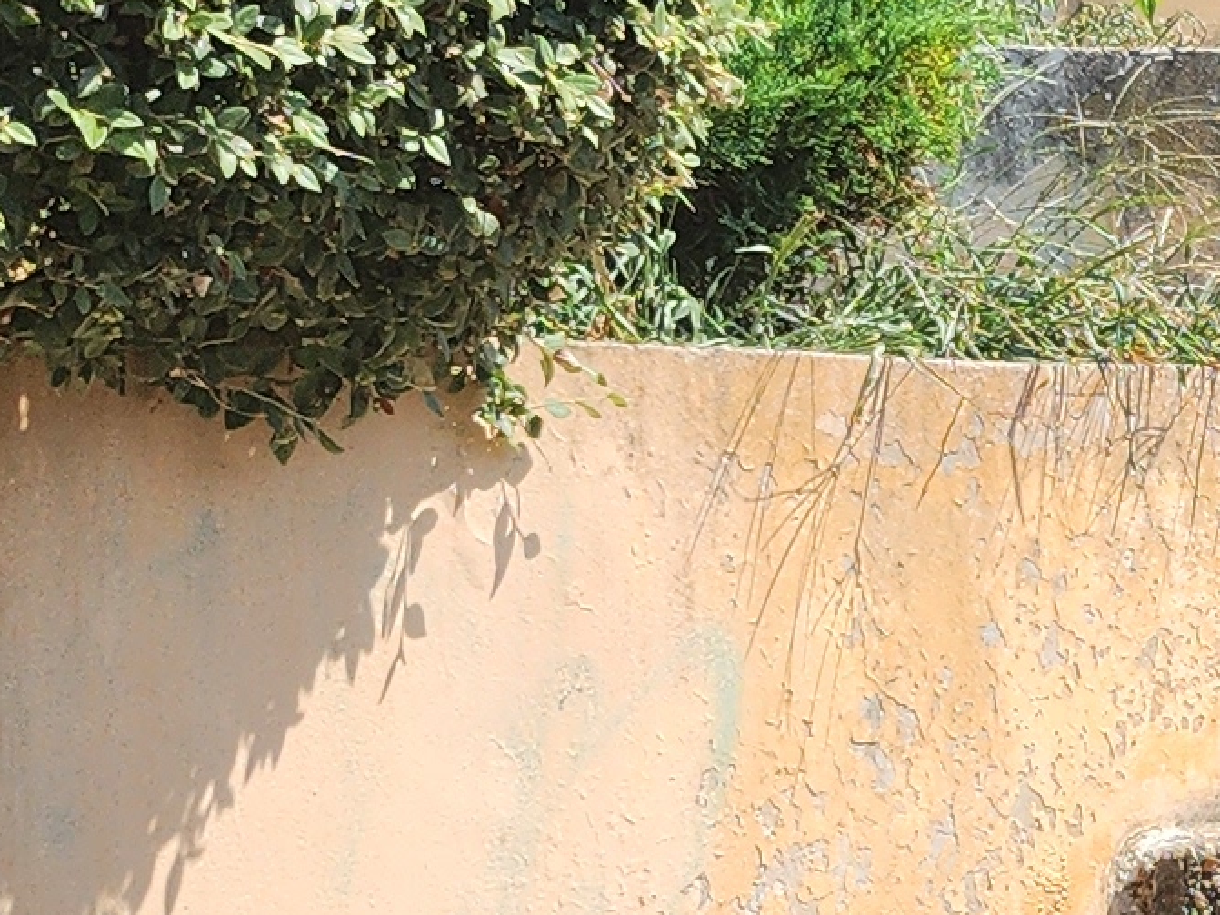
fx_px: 5039
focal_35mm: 143
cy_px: 815
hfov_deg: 13.0
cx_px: 1849
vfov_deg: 10.3
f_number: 1.8
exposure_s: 1/2094
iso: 50
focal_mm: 5
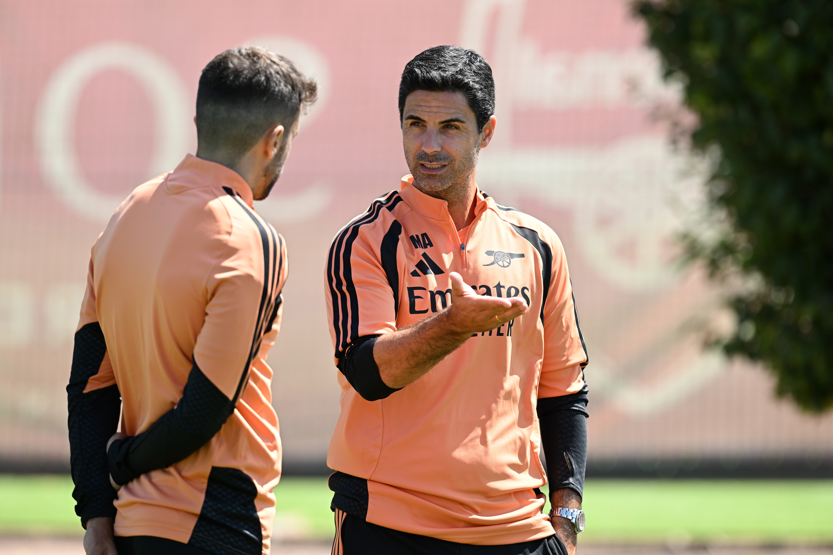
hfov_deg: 5.2
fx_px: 9255
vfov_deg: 3.4
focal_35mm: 400
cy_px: 278
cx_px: 416
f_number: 4.5
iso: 400
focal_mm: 400
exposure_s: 1/1250
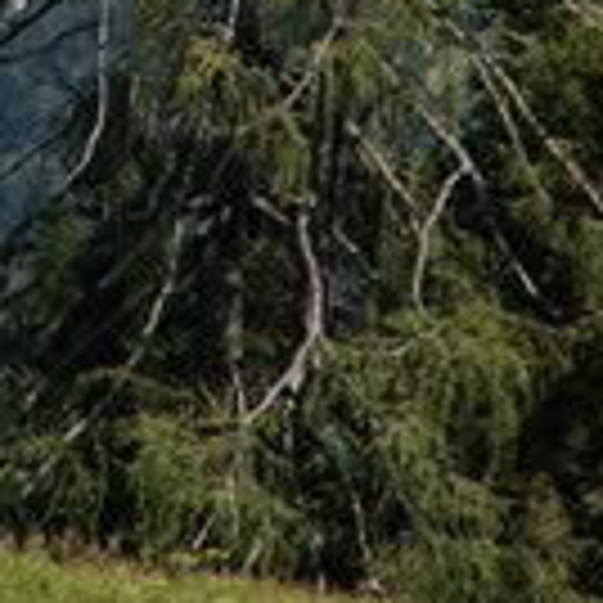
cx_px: 97
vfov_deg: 1.8
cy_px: -490
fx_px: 18841
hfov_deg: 1.8
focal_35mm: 956
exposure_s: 1/60
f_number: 20
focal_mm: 200
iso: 100
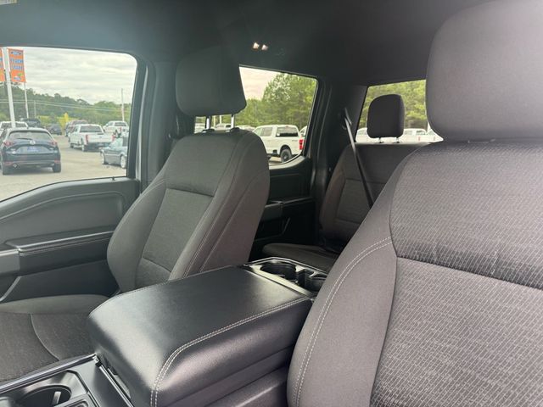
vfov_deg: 56.8
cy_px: 204
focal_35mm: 24
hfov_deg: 71.6
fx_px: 376
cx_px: 272
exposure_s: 1/121
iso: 125
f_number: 1.78
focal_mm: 6.76
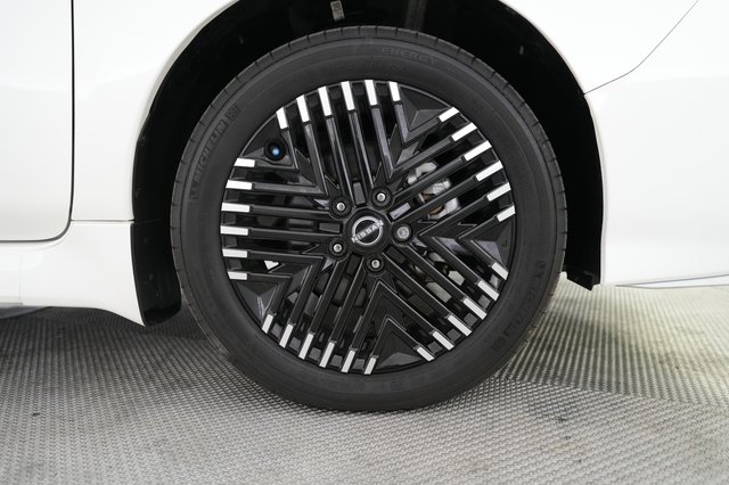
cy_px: 242
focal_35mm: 26
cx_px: 364
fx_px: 526
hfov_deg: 69.4
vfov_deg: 49.5
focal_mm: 26
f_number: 2.8
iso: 4000
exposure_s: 1/160
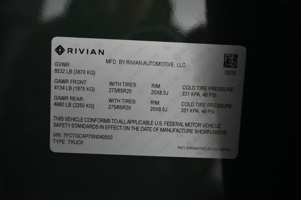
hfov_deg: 65.5
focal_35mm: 28
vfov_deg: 46.4
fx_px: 234
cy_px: 100
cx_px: 150
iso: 10000
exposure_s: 1/60
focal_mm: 28
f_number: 4
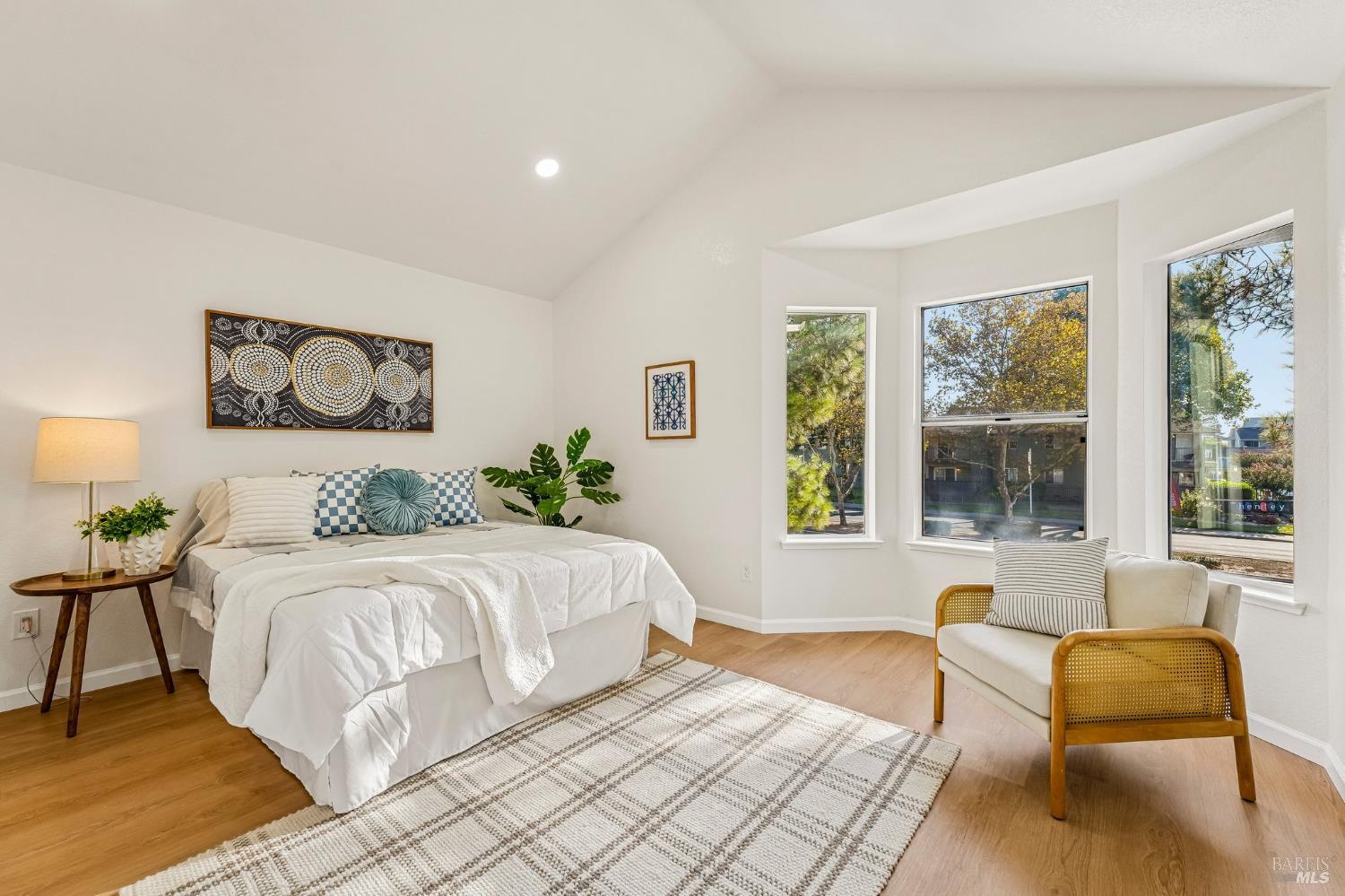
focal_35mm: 14
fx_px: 523
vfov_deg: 81.2
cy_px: 448
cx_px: 672
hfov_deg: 104.3
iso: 500
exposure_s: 1/60
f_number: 9
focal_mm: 14
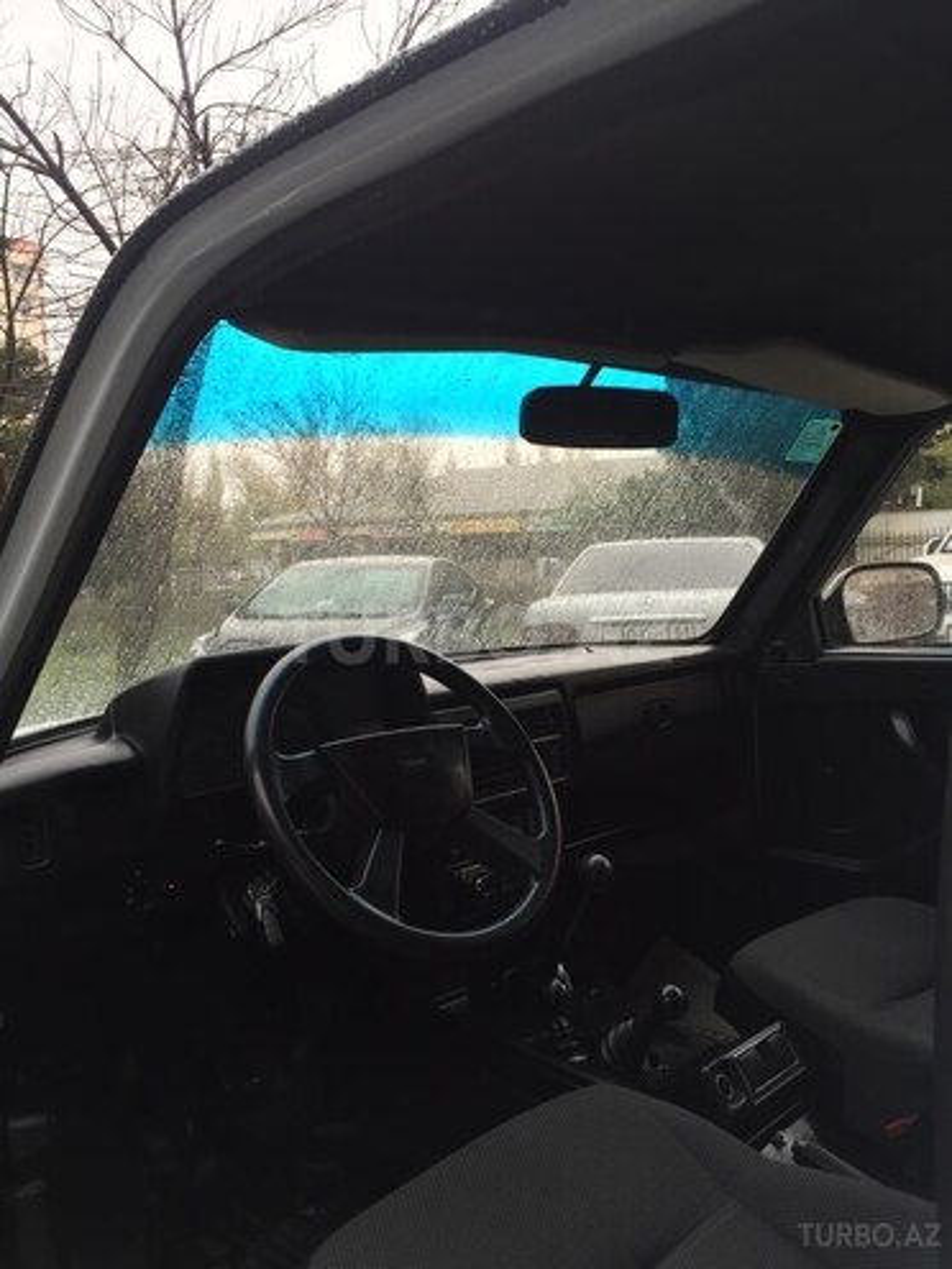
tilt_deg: -4.6
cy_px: 634
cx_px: 476
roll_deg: +3.6
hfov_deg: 48.2
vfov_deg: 61.7
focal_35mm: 29
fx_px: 1063
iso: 32
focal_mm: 4.15
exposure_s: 1/100
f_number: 2.2
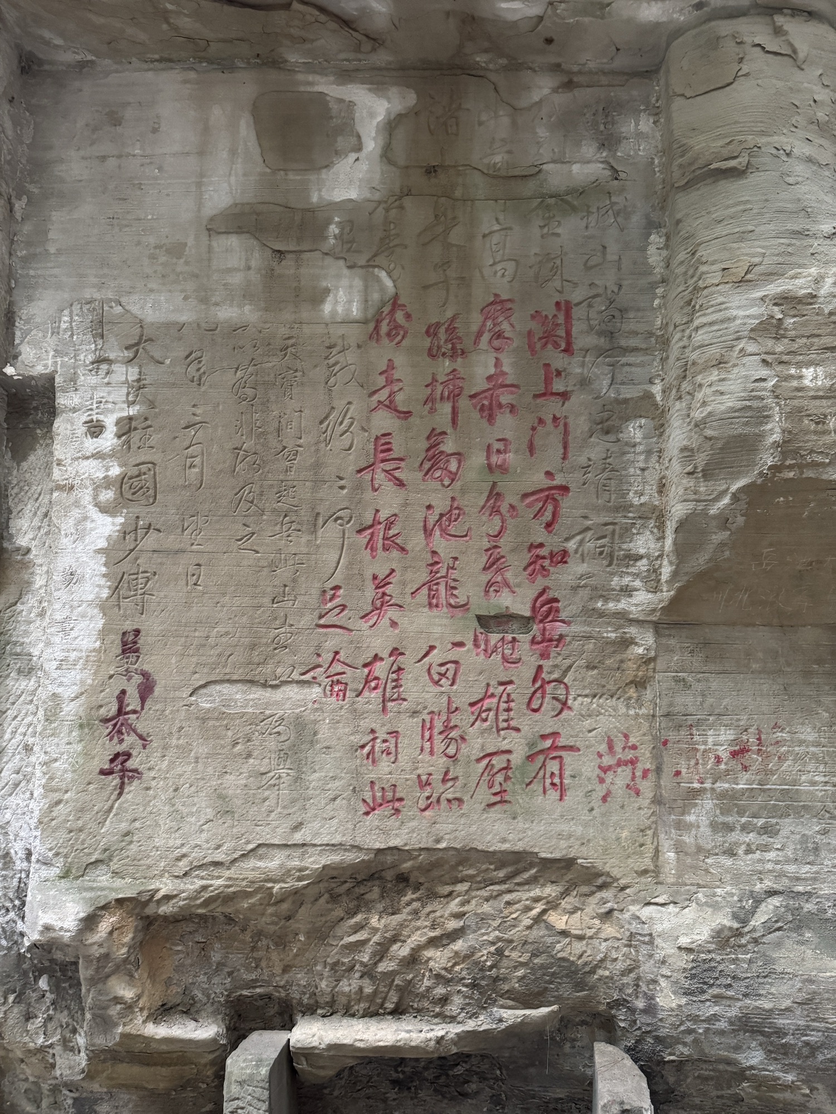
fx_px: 773
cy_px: 557
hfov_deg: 56.8
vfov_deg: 71.6
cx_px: 418
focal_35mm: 24
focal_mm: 6.76
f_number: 1.78
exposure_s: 1/42
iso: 800
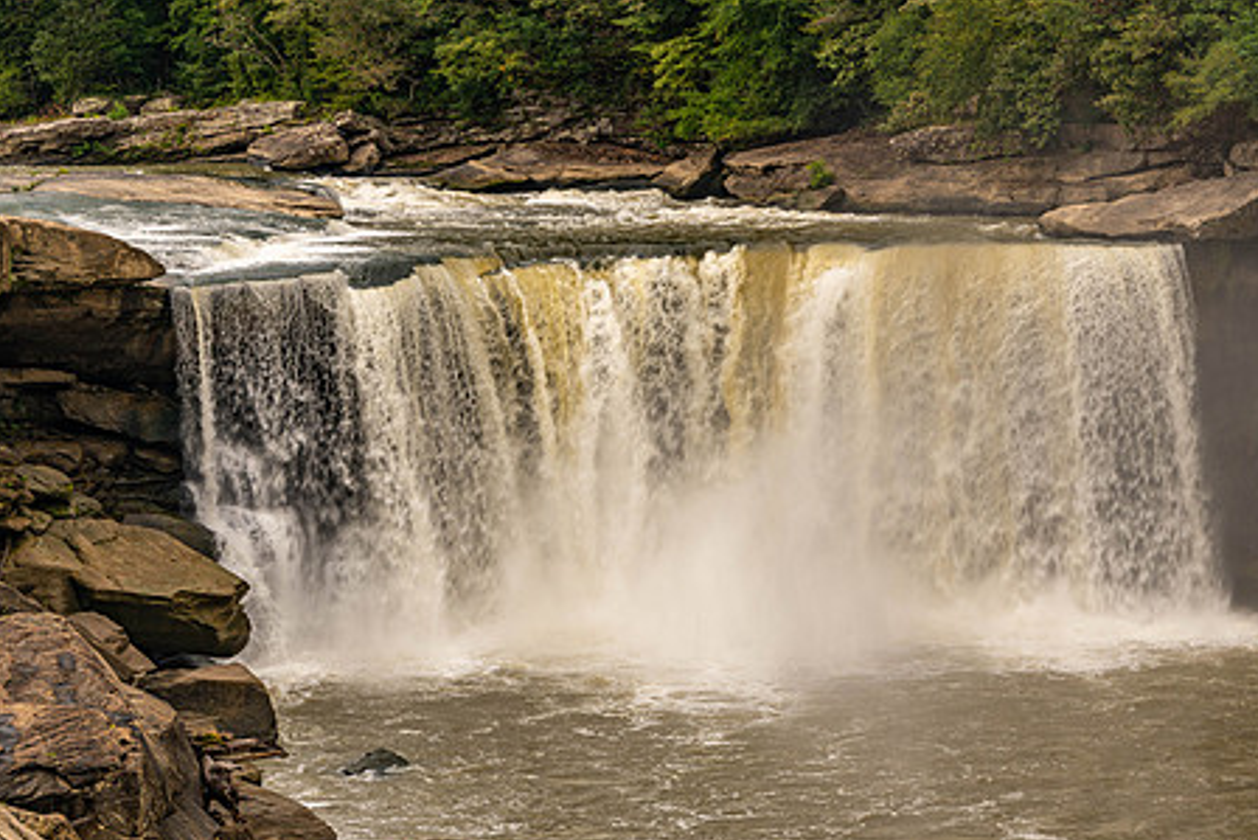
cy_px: 437
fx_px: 5068
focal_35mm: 145
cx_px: 601
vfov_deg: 9.5
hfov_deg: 14.1
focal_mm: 112
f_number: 13
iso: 64
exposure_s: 1/60
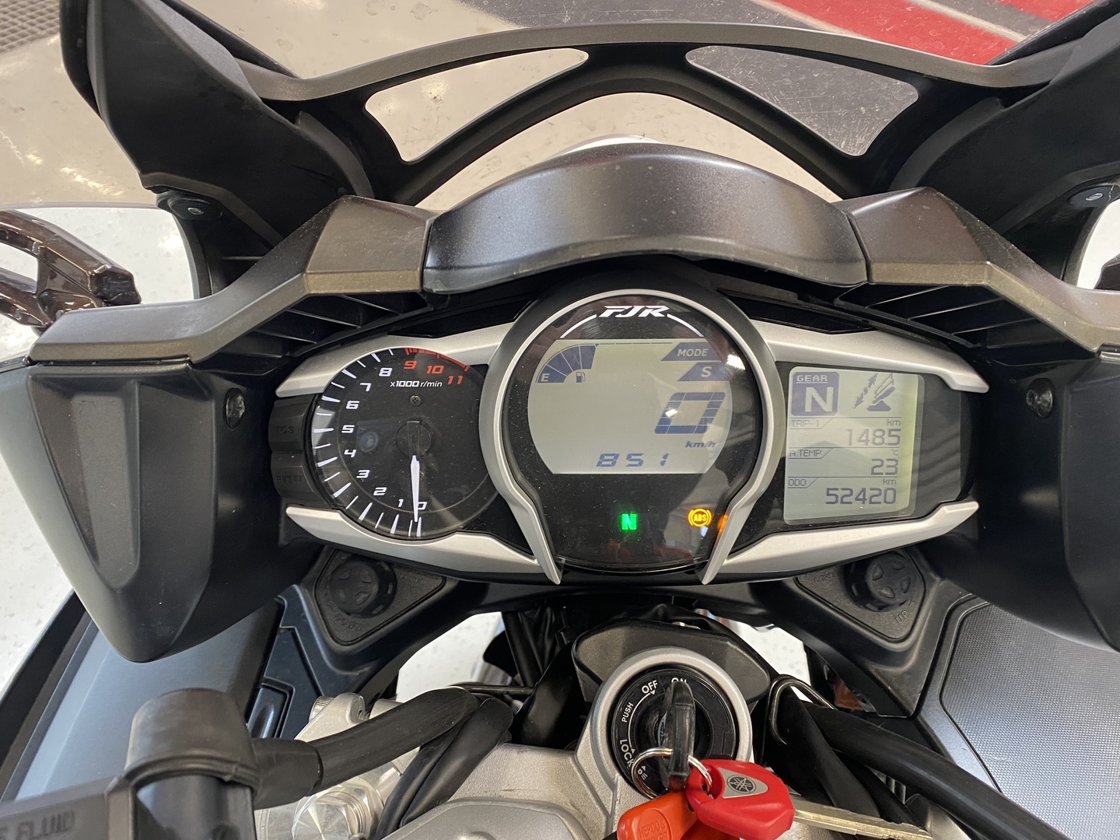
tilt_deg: -45.8
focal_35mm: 26
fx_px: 841
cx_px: 560
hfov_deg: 67.3
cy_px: 420
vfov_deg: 53.1
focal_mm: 4.25
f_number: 1.8
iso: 200
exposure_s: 1/50
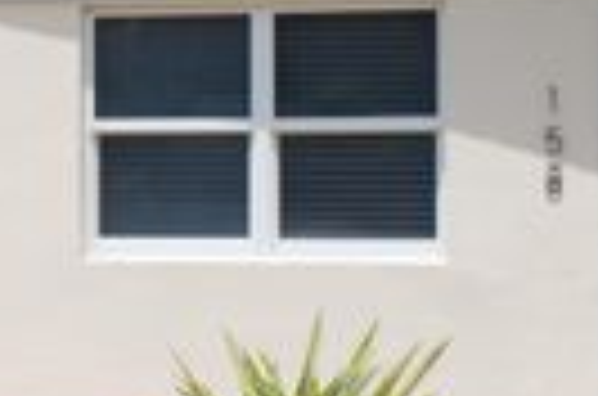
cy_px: 119
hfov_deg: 12.1
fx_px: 2716
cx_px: -220
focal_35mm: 164
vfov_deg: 8.3
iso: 200
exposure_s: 1/400
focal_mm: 29
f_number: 10
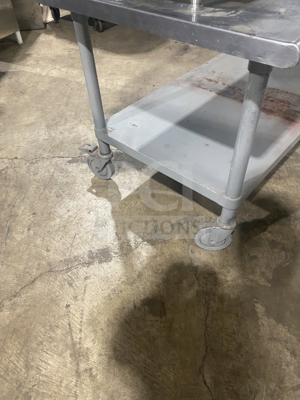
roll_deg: +0.3
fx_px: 300
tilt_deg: -44.5
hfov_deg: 53.1
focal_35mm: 26
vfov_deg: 67.3
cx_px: 150
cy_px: 200
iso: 400
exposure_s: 1/60
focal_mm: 4.25
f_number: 1.8
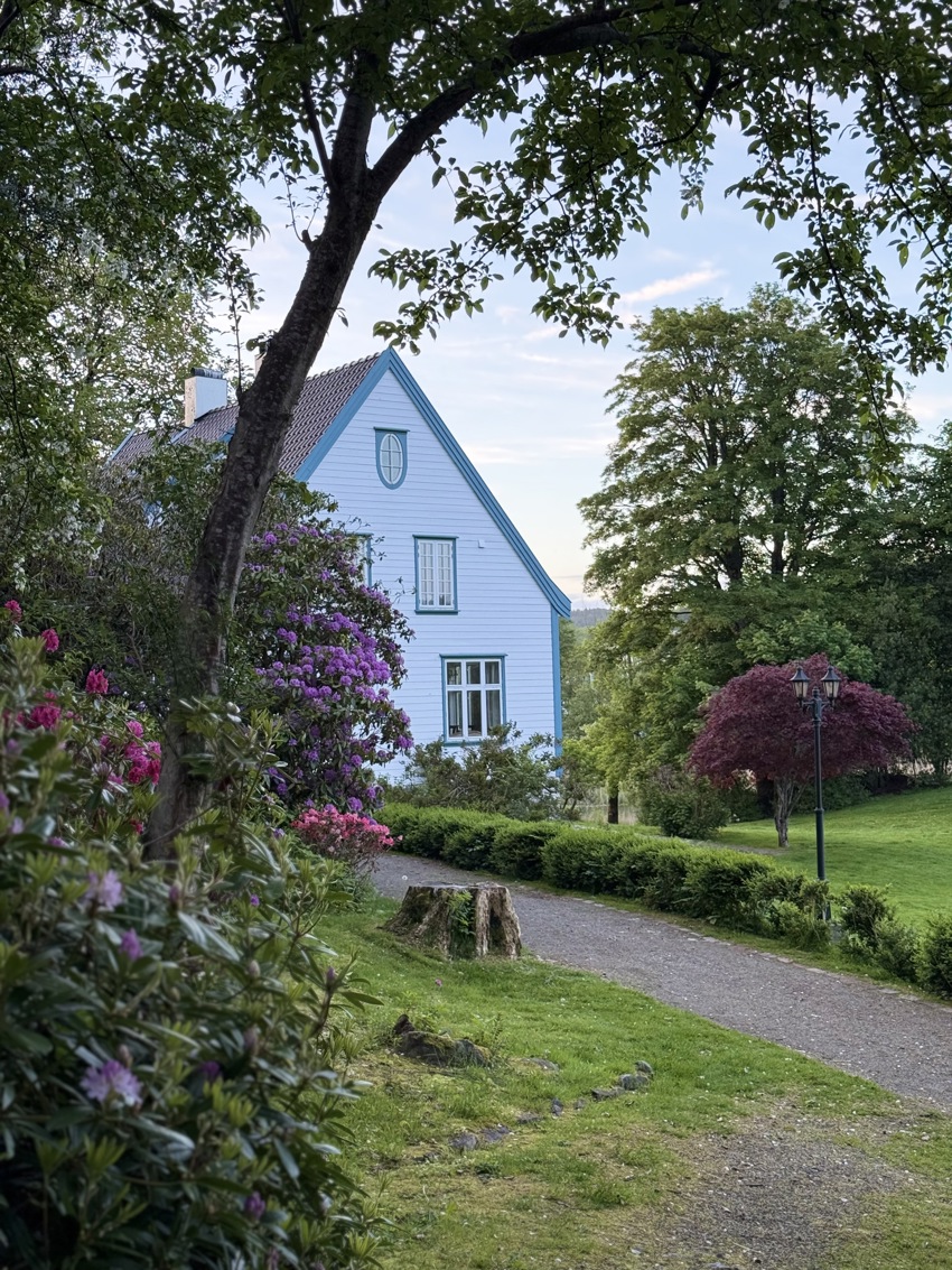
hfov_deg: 30.3
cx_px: 476
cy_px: 635
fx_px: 1760
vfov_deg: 39.7
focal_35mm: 48
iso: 80
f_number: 1.78
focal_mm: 6.76
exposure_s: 1/121
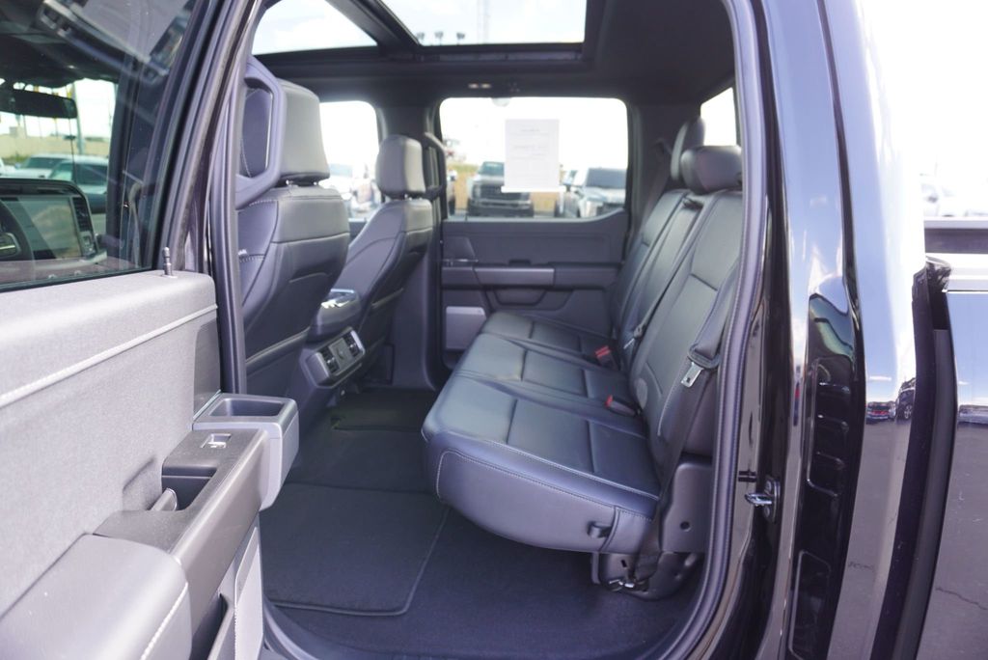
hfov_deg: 73.7
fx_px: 659
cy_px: 330
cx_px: 494
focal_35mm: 24
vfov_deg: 53.2
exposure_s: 1/60
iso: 320
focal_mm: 16
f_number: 4
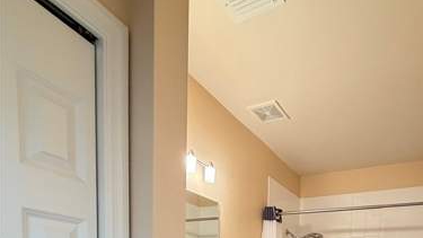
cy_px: 305
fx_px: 292
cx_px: 270
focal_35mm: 26
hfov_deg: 70.5
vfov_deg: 33.4
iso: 400
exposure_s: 1/60
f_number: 2.2
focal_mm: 2.22
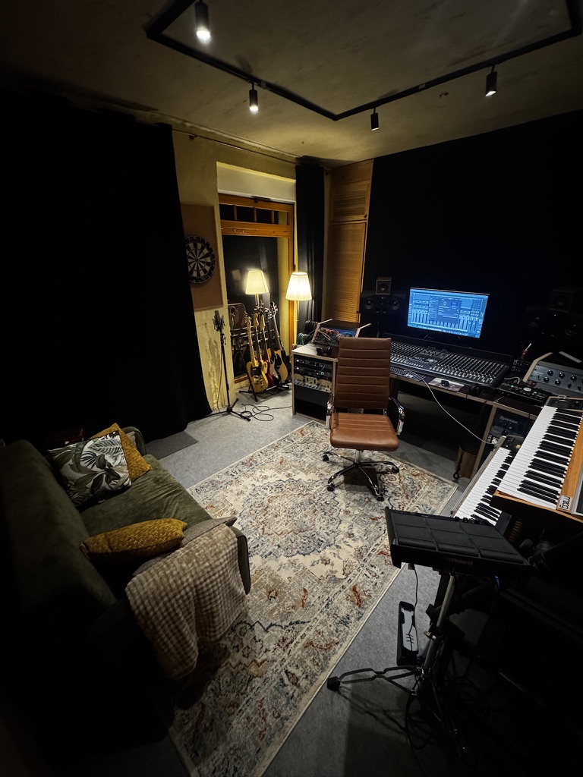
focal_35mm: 14
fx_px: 314
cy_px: 388
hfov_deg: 85.7
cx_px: 292
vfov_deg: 102.1
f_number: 2.2
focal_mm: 2.22
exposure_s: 1/33
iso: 1250
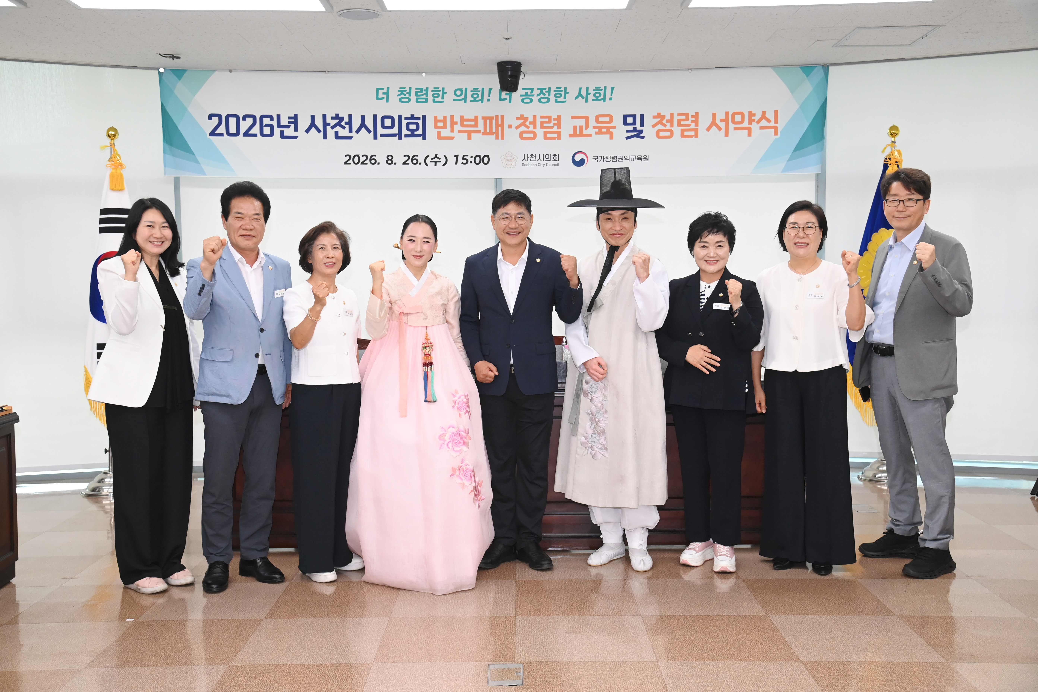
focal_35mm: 38
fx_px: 1096
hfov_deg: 50.7
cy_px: 346
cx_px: 519
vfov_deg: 35.1
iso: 3200
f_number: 6.3
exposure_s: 1/250
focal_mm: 38
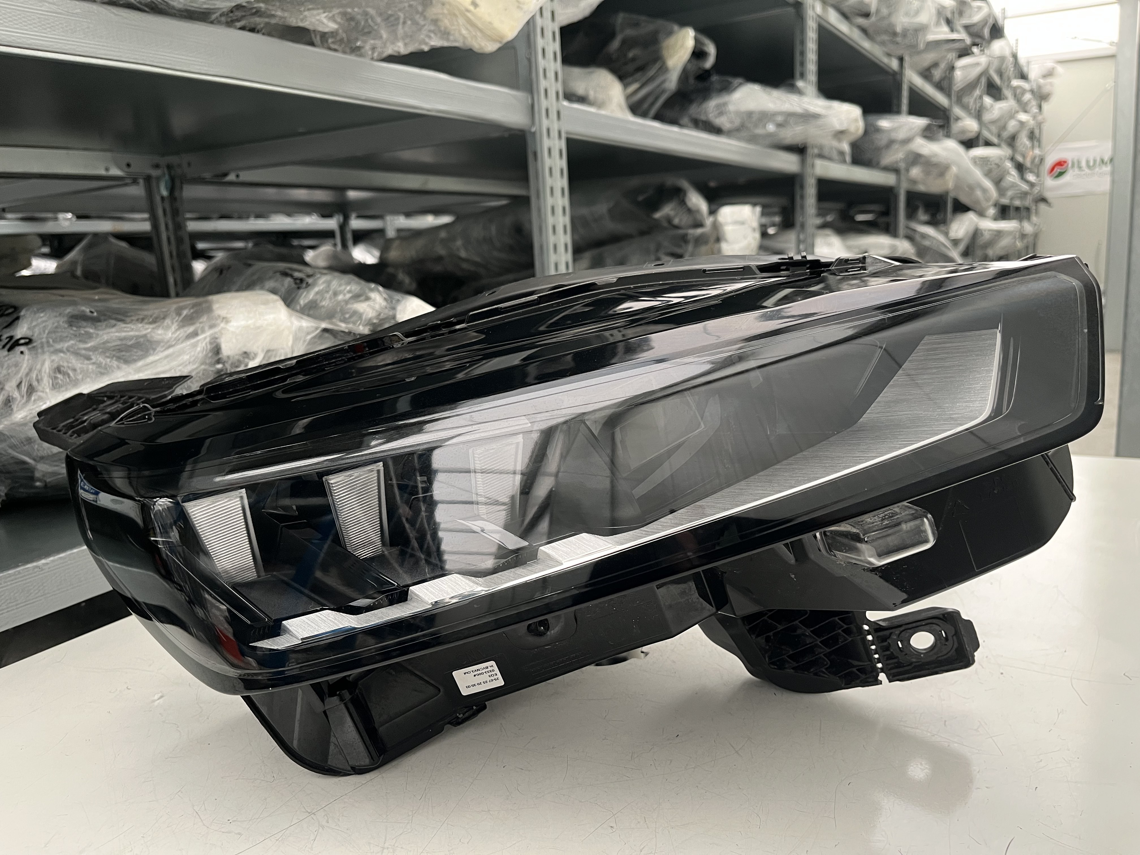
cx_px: 570
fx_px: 856
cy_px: 428
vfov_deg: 53.1
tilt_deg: -12.3
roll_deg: +3.2
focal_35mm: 26
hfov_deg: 67.3
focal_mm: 5.1
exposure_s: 1/66
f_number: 1.6
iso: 125
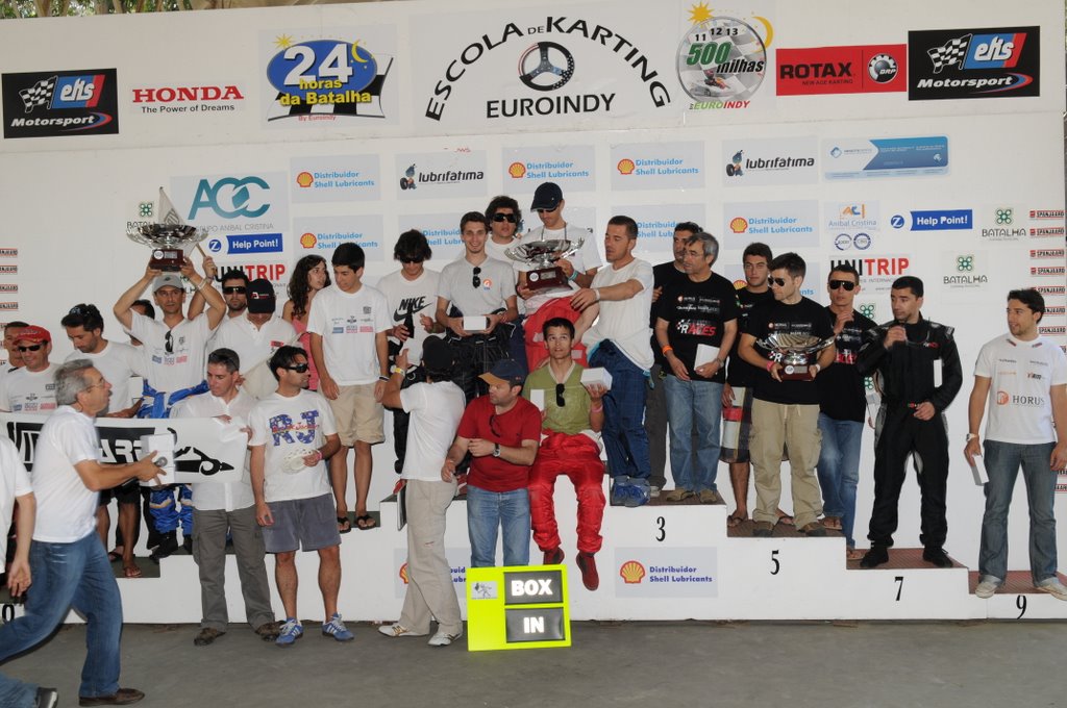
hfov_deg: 53.2
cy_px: 354
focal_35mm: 36
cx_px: 534
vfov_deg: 36.8
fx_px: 1066
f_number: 8
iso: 200
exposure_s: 1/60
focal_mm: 24
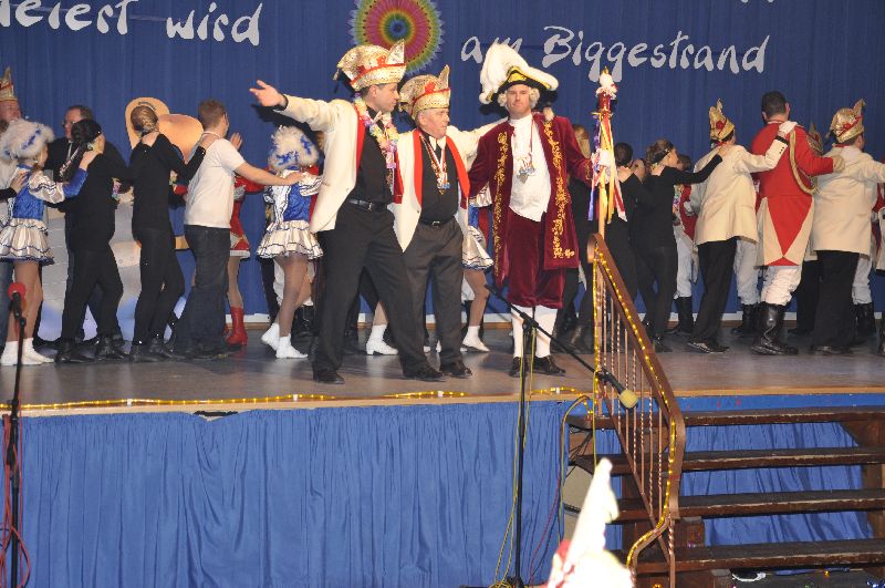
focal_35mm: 51
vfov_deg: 26.4
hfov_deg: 38.9
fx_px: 1252
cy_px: 294
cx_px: 442
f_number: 5
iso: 400
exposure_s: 1/60
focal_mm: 34
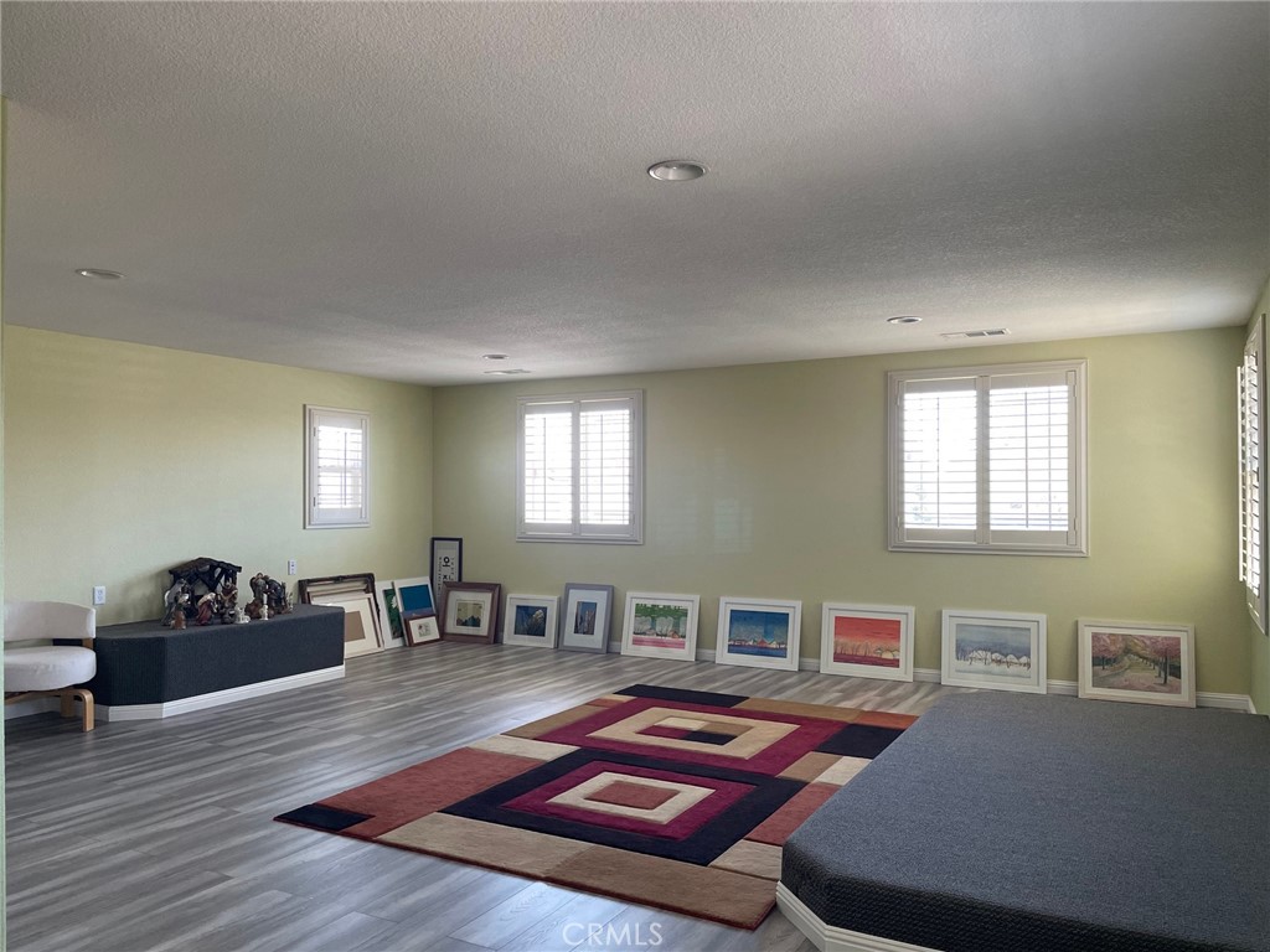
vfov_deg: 53.1
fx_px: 954
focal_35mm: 26
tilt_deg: +0.0
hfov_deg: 67.3
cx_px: 635
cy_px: 476
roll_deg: +0.3
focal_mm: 4.2
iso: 125
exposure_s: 1/115
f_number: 1.6
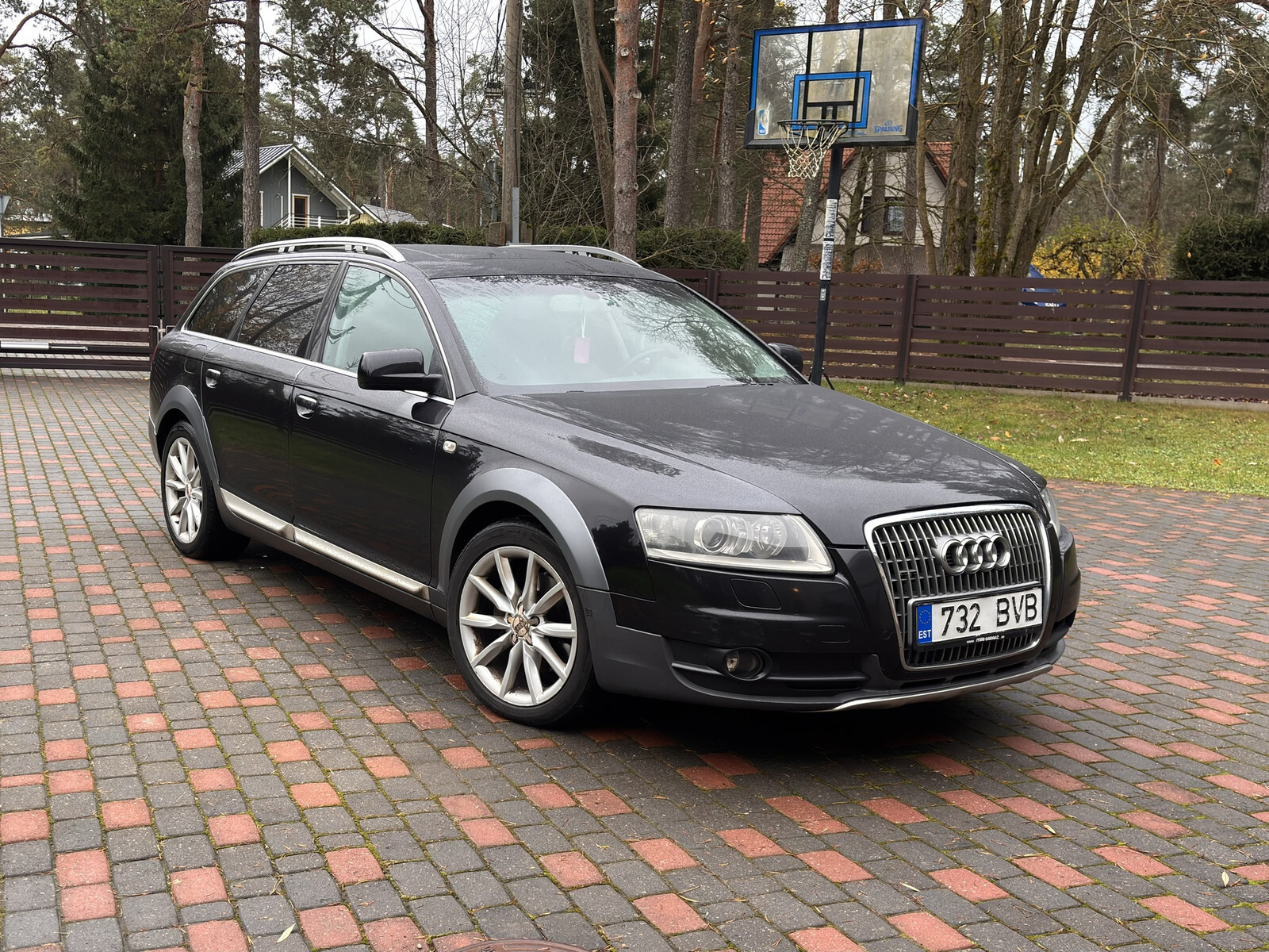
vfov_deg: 53.1
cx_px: 634
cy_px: 476
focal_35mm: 26
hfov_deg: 67.3
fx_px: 953
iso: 80
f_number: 1.6
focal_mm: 5.96
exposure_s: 1/95
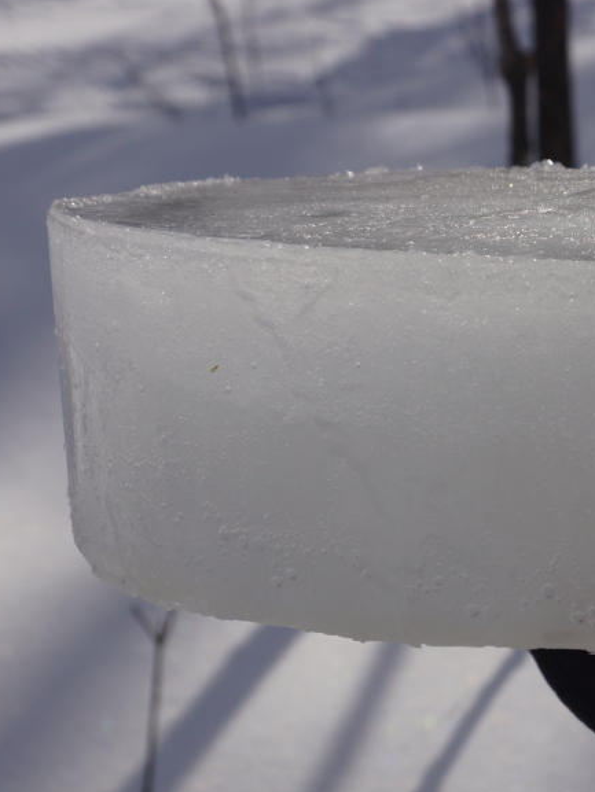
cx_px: 585
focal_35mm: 125
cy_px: 365
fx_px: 2864
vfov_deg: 15.8
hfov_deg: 11.7
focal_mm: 50
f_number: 11
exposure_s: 1/125
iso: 100
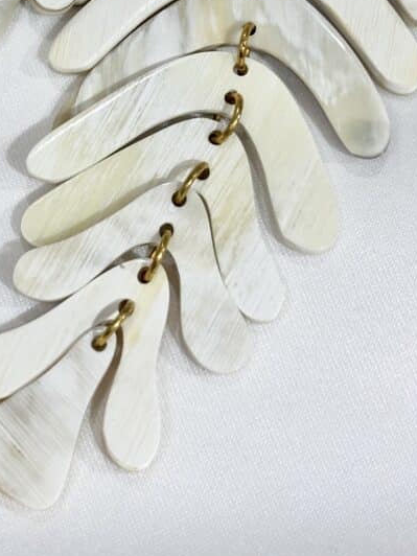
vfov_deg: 19.3
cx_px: 112
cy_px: 51
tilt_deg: -65.6
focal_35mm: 100
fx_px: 1606
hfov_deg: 14.7
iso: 32
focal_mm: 5.96
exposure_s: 1/223
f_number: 1.6
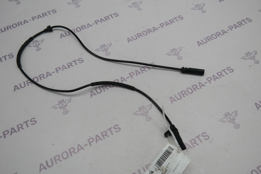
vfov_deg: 45.0
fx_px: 210
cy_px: 87
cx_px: 130
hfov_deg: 63.7
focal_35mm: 29
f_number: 4
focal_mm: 19
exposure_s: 1/100
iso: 100
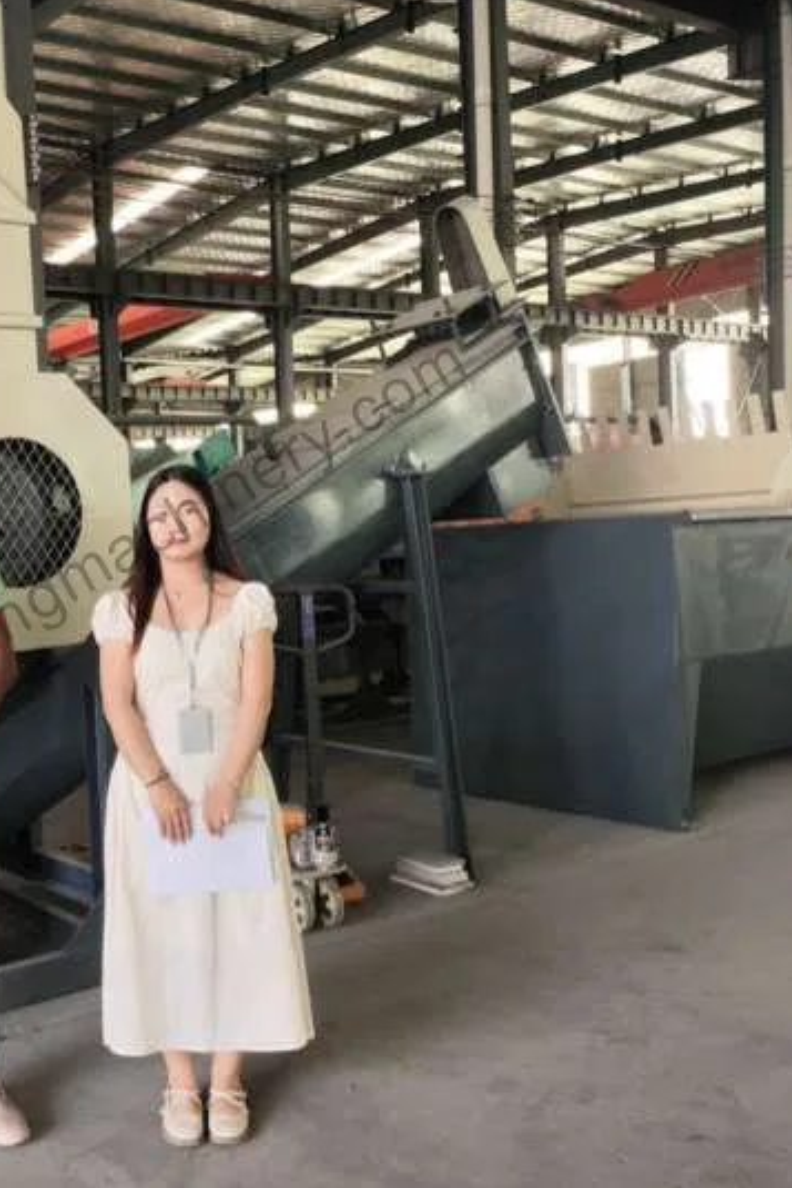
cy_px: 591
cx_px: 60
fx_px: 1154
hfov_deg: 35.4
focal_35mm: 35
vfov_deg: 54.4
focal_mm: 4.71
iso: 50
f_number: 1.79
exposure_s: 1/50
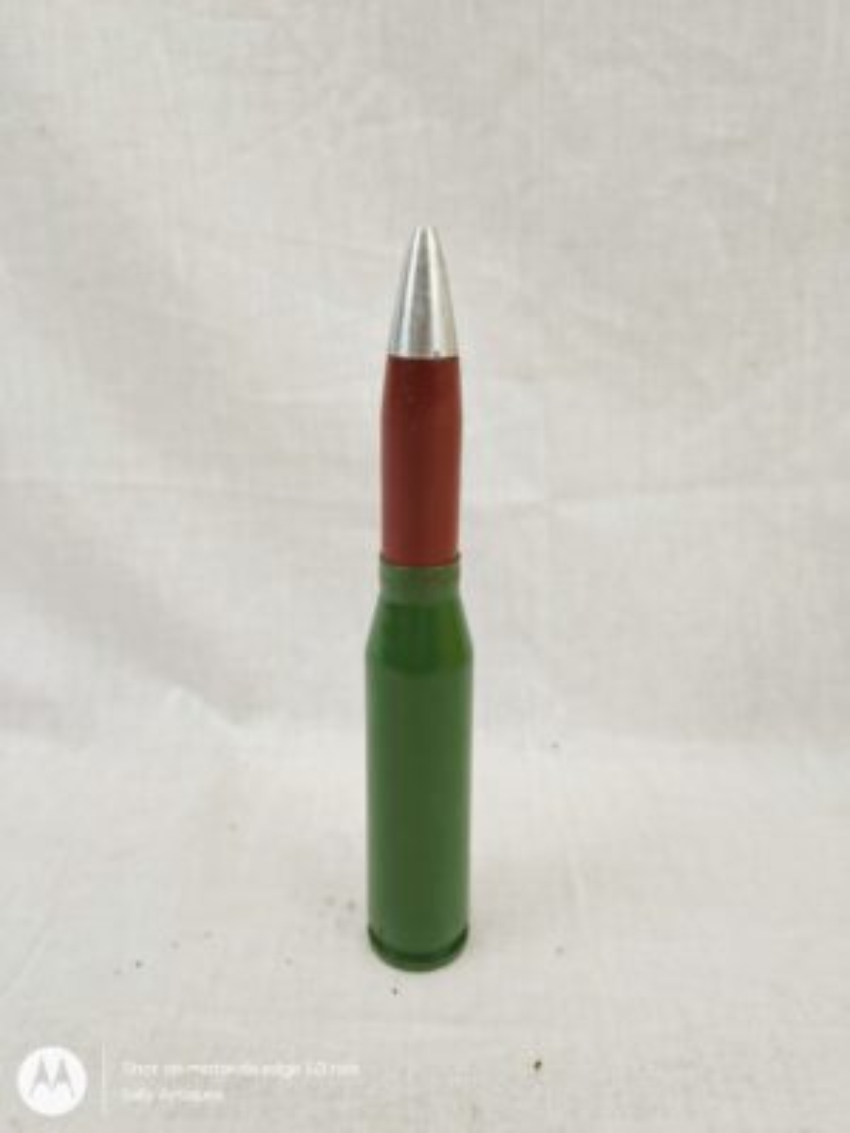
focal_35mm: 23
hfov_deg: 58.9
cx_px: 425
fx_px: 753
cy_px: 566
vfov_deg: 73.9
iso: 112
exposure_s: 1/100
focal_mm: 5.56
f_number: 1.8
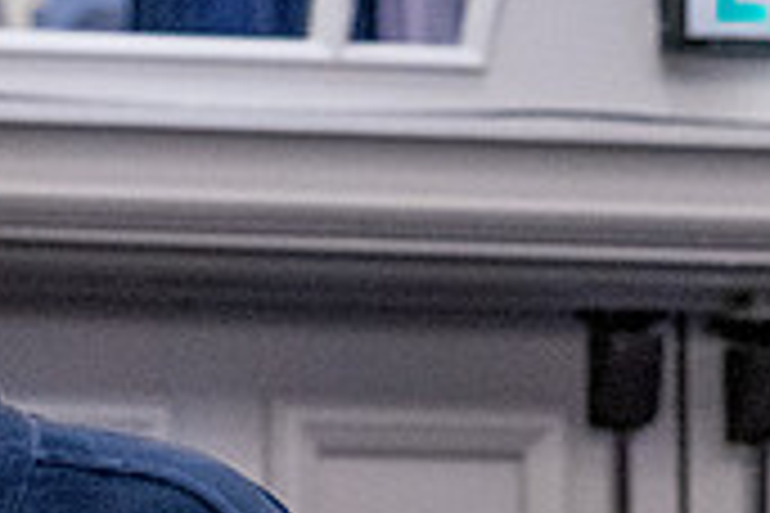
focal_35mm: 486
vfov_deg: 2.8
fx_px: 10394
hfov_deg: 4.2
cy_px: 875
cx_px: -153
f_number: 6.3
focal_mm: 112
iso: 12800
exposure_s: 1/250
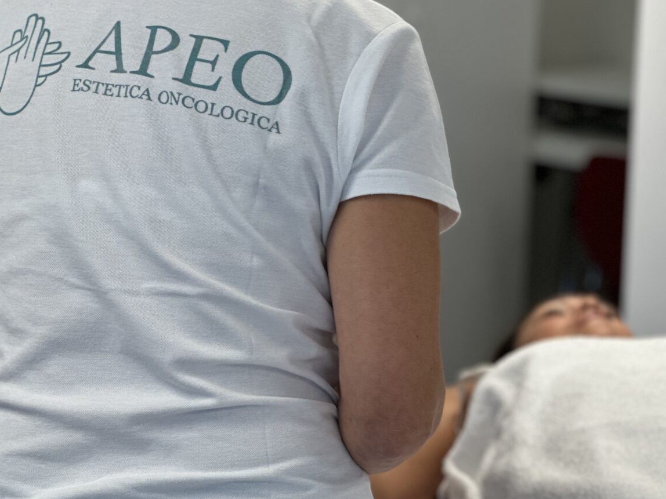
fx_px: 1982
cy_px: 247
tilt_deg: -10.1
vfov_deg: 14.4
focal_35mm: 103
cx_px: 383
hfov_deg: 19.1
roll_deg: -2.5
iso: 160
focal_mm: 9
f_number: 2.8
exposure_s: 1/100
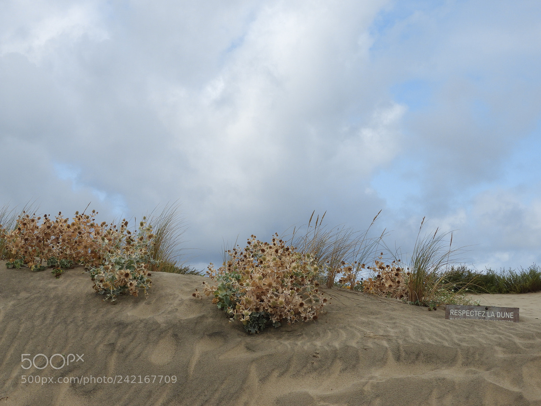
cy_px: 203
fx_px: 1016
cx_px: 270
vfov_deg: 22.6
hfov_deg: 29.8
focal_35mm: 65
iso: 100
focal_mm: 11.6
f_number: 4.2
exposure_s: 1/1250
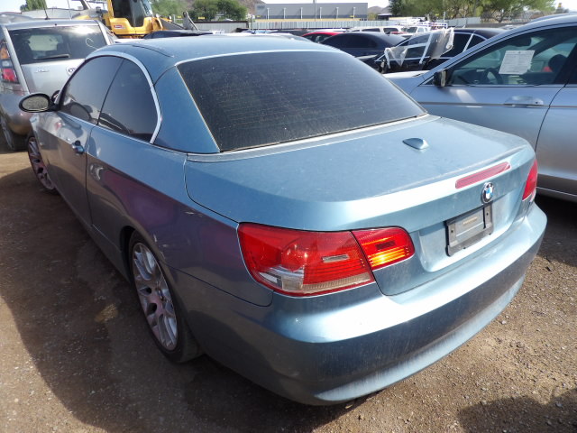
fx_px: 400
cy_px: 216
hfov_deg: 71.6
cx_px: 288
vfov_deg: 56.8
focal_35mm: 24
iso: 100
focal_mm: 4.3
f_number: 3.2
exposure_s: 1/540
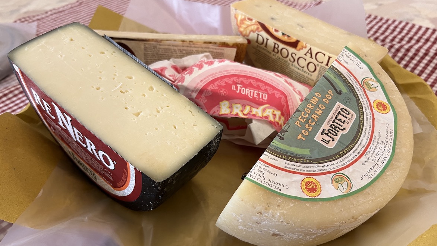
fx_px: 336
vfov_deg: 40.1
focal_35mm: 29
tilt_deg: -41.7
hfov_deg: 66.1
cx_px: 223
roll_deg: +3.6
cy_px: 136
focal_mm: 5.7
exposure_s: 1/50
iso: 100
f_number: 1.5
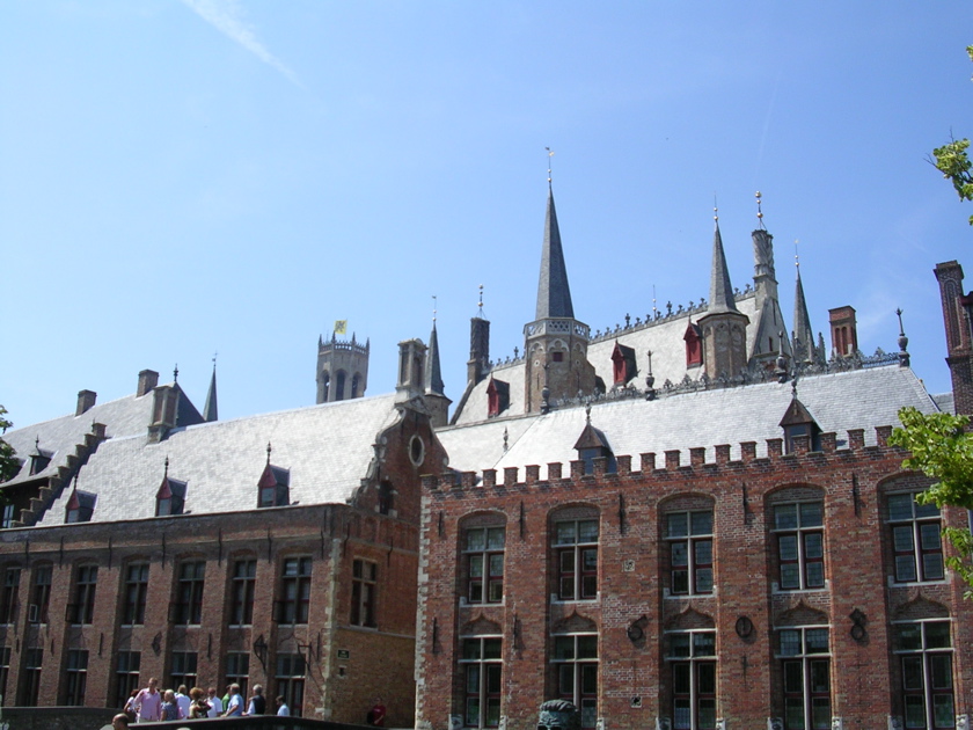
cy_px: 365
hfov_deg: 49.0
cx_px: 486
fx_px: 1068
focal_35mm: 38
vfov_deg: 37.7
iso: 50
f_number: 5.6
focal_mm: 5.8
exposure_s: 1/302
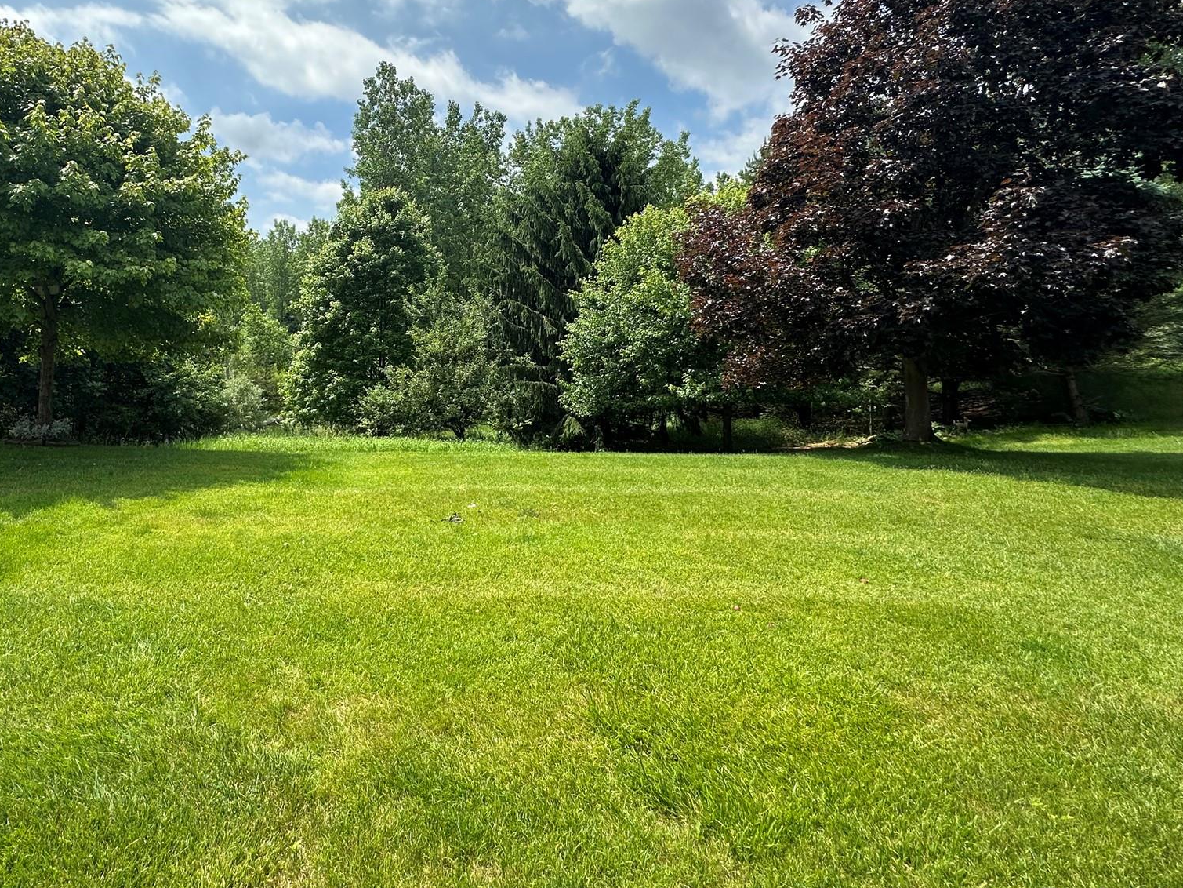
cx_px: 392
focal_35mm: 19
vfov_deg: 67.4
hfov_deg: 81.7
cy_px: 321
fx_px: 649
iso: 50
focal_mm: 2.22
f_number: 2.2
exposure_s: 1/1208
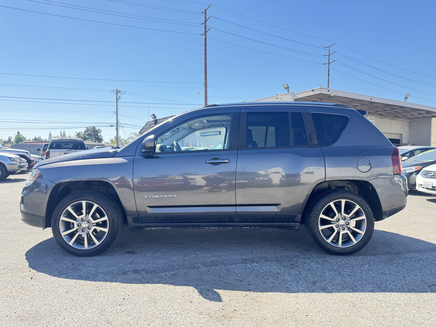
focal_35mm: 24
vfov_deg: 56.8
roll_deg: -1.7
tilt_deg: -2.6
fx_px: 302
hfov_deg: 71.6
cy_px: 164
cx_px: 218
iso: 80
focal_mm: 6.76
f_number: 1.78
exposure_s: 1/912
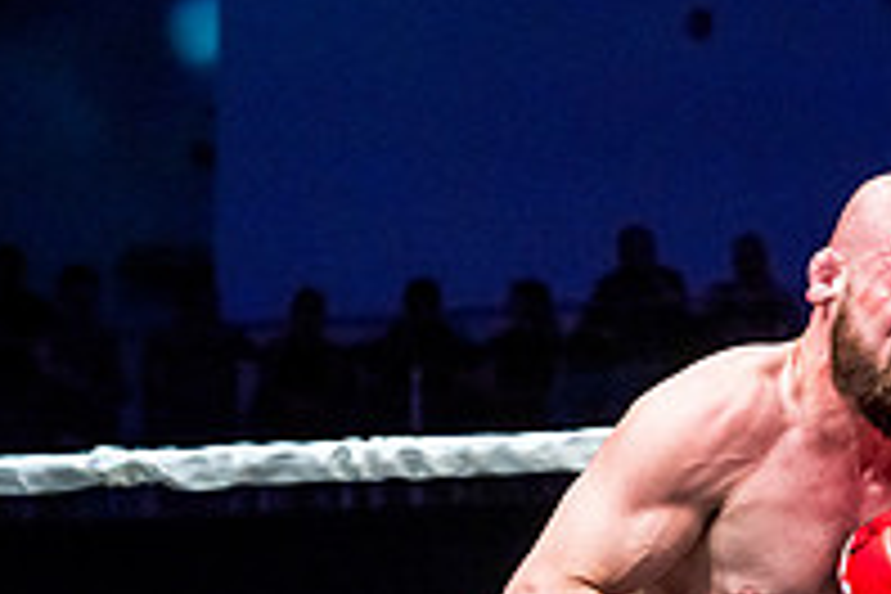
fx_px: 5073
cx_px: 1116
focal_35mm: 205
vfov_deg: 6.7
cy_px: 488
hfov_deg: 9.9
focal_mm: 70
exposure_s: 1/1000
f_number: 4
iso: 4000
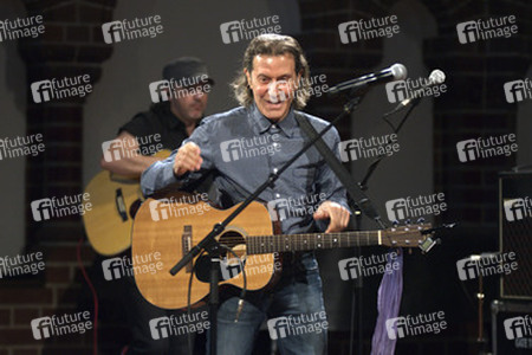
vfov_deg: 9.1
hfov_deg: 13.7
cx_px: 266
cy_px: 178
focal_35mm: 150
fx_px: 2216
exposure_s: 1/125
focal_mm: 150
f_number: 2.8
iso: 1600
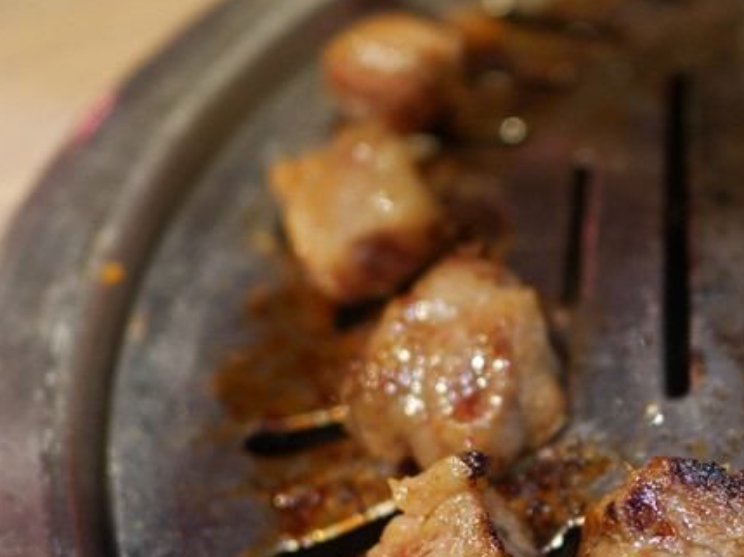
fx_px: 1353
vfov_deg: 22.5
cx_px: 689
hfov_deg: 29.3
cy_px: 542
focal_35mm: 63
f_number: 1.7
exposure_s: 1/100
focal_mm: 15
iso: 200
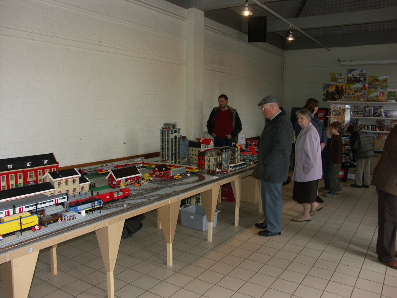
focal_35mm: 29
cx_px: 198
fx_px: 333
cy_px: 149
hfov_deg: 61.7
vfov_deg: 48.2
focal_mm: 7.43
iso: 125
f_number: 2.8
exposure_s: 1/50
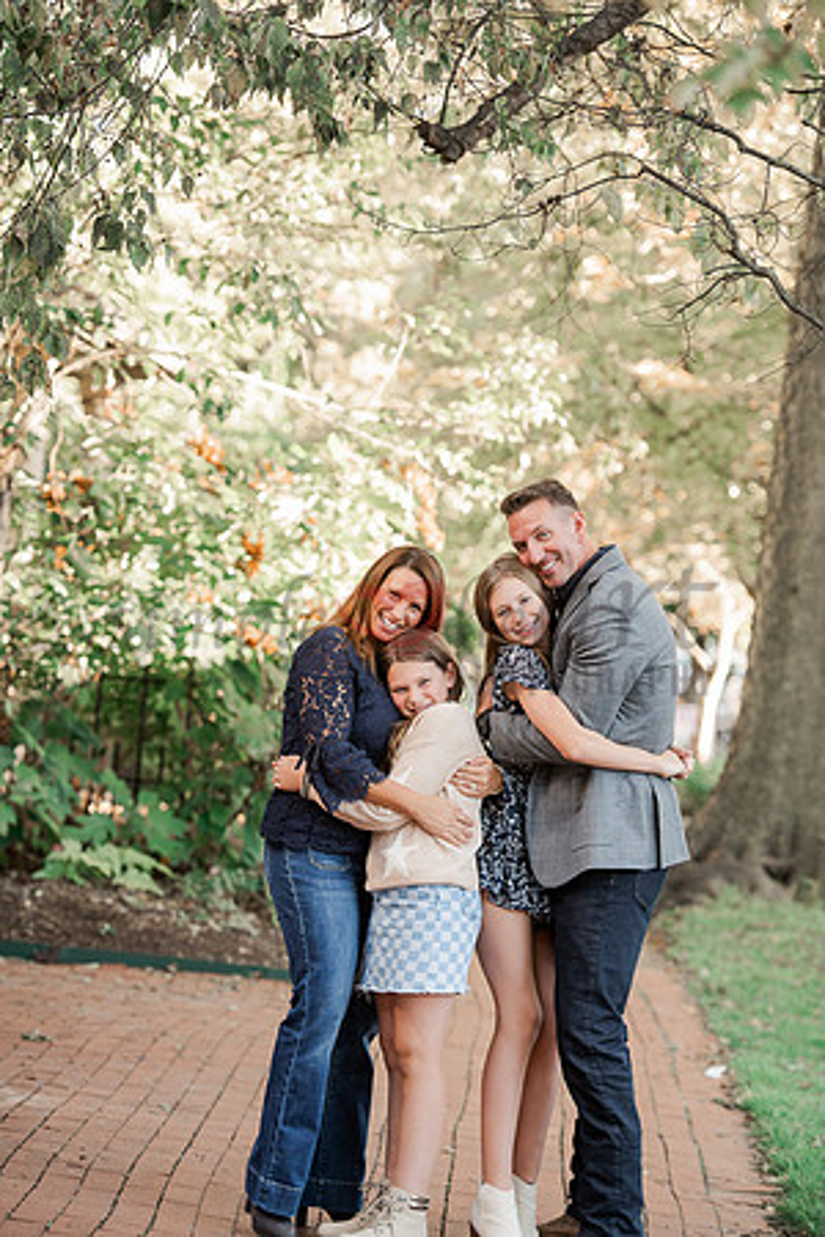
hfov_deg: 12.2
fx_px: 3850
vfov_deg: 18.3
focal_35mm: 112
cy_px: 618
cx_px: 412
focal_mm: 112
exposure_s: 1/160
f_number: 3.5
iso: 400
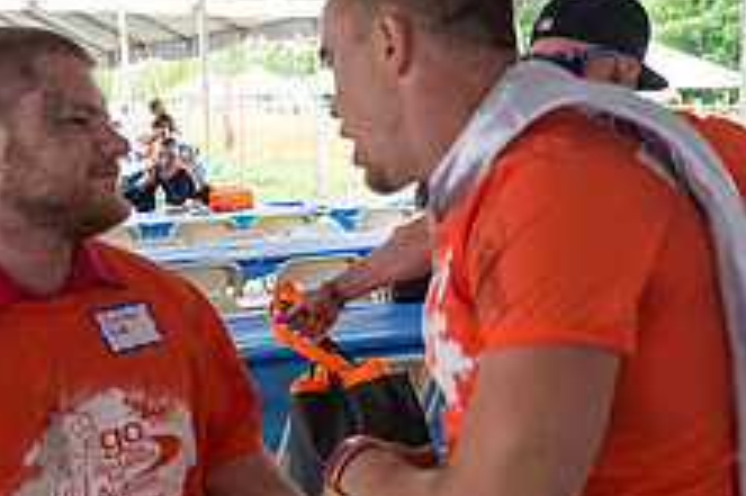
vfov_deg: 21.5
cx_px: 486
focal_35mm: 63
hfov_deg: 31.7
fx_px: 1304
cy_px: 255
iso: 200
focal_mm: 24
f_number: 4
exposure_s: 1/250
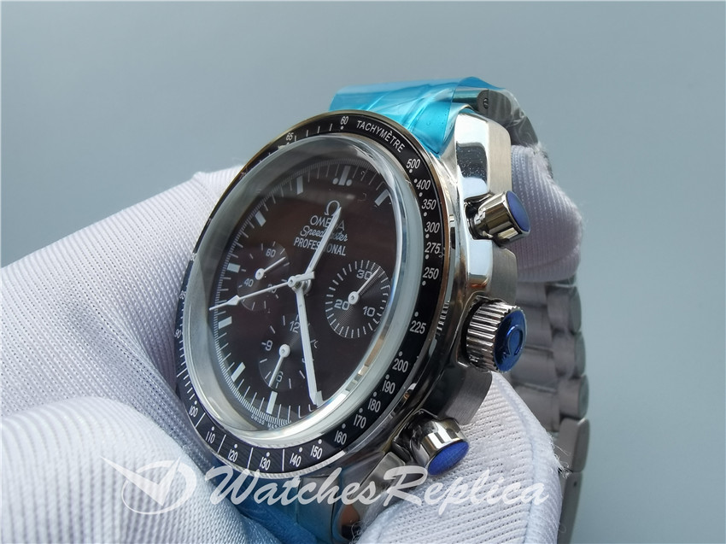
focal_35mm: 26
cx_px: 363
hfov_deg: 67.3
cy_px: 272
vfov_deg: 53.0
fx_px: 545
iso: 64
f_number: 2.2
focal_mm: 2.26
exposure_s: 1/100
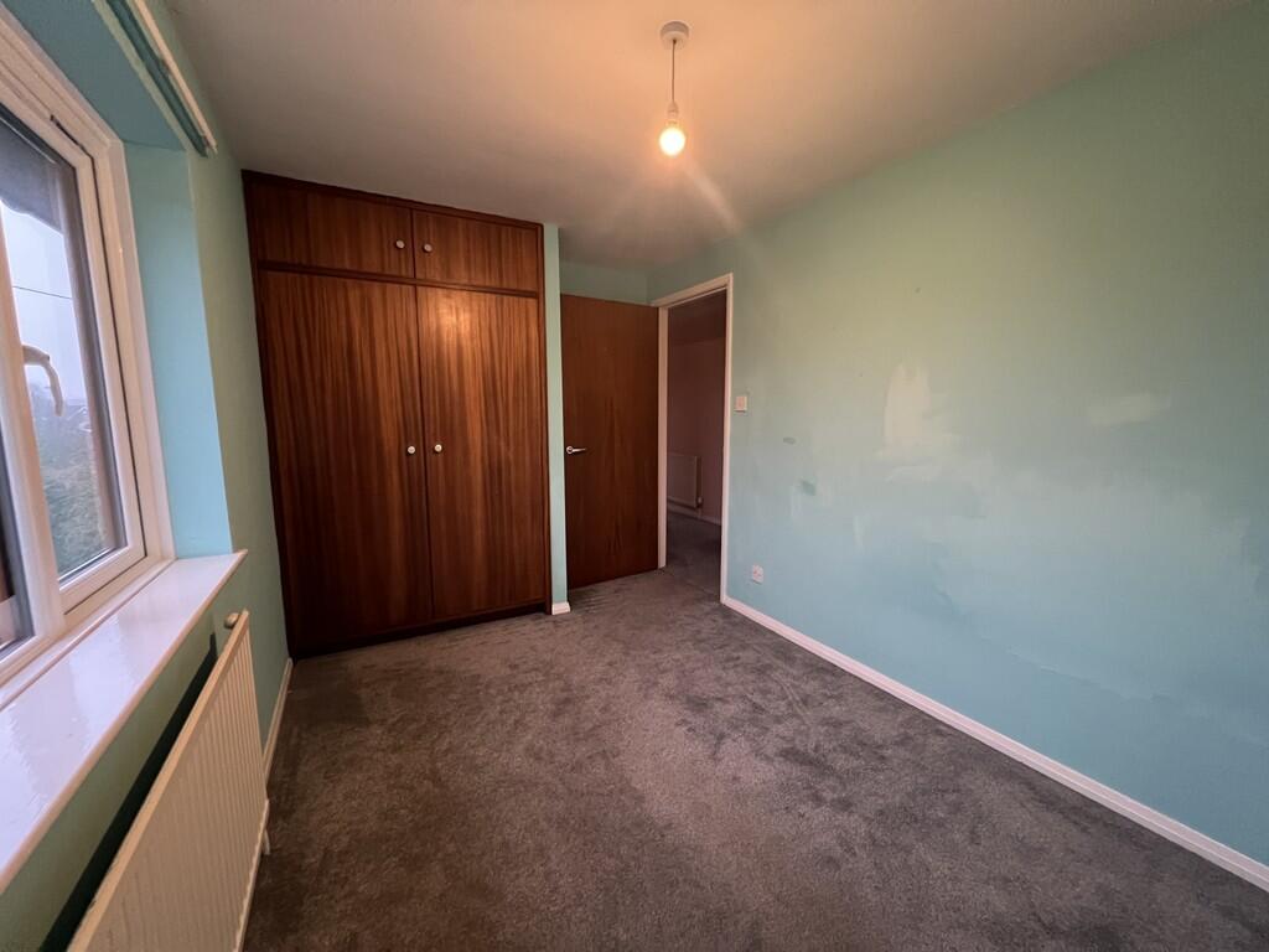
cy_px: 476
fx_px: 477
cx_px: 634
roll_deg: -0.2
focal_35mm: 13
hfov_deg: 106.2
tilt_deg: -5.6
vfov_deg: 89.9
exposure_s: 1/50
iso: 800
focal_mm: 1.57
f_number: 1.8
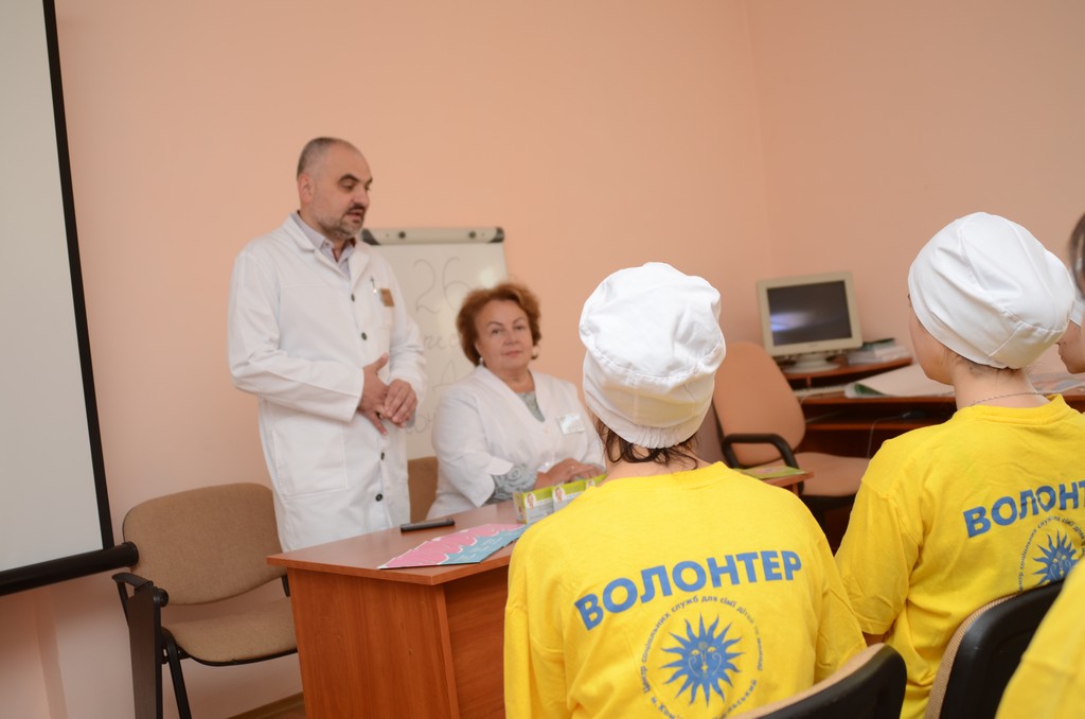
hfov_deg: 46.5
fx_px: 1263
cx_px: 542
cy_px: 360
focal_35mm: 42
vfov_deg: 31.7
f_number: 3.5
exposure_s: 1/250
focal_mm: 28
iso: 200
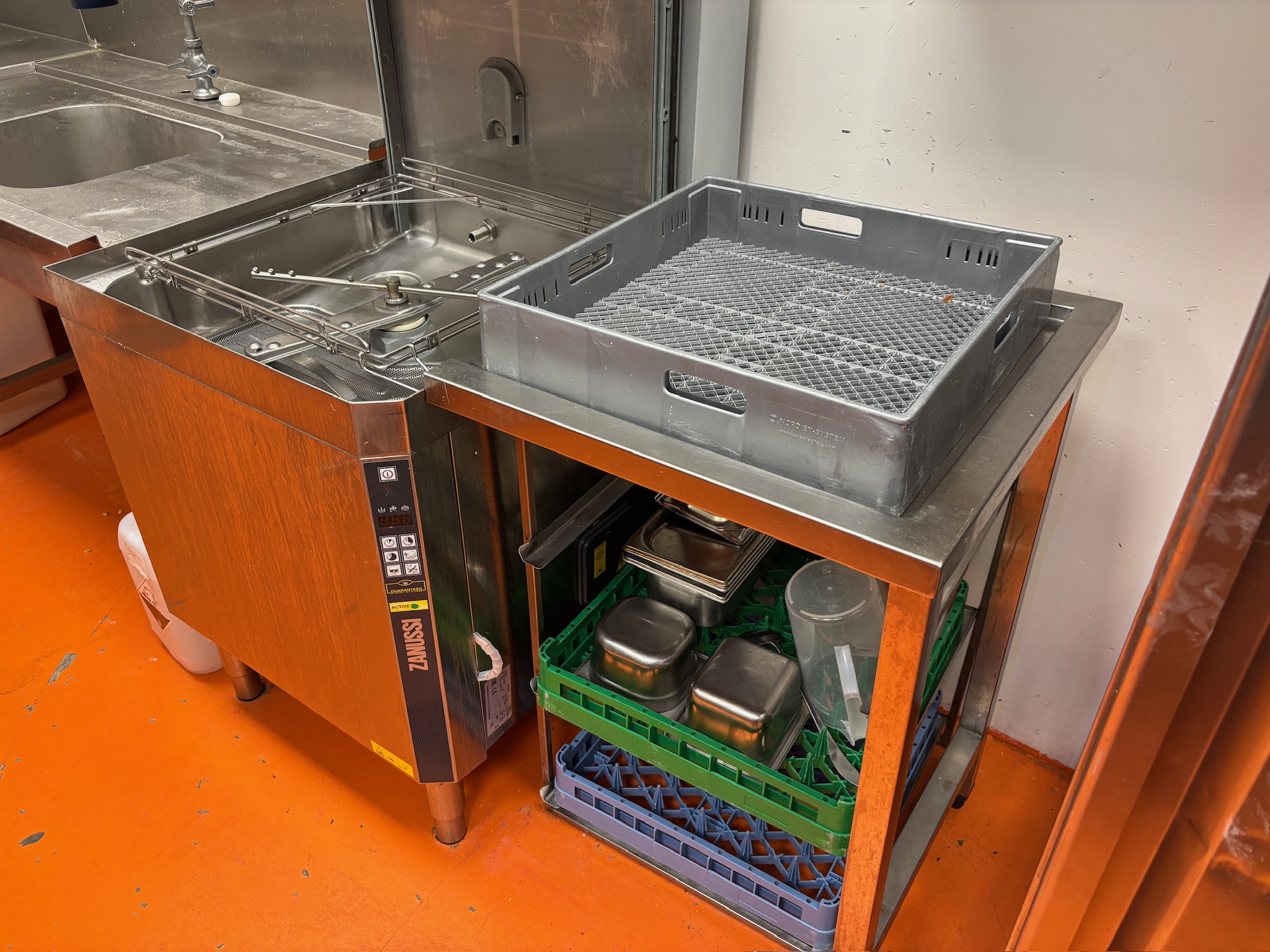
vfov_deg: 53.1
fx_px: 954
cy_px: 476
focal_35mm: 26
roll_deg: +0.6
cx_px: 635
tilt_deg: -33.8
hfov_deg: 67.3
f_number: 1.6
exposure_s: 1/54
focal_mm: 5.96
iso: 125
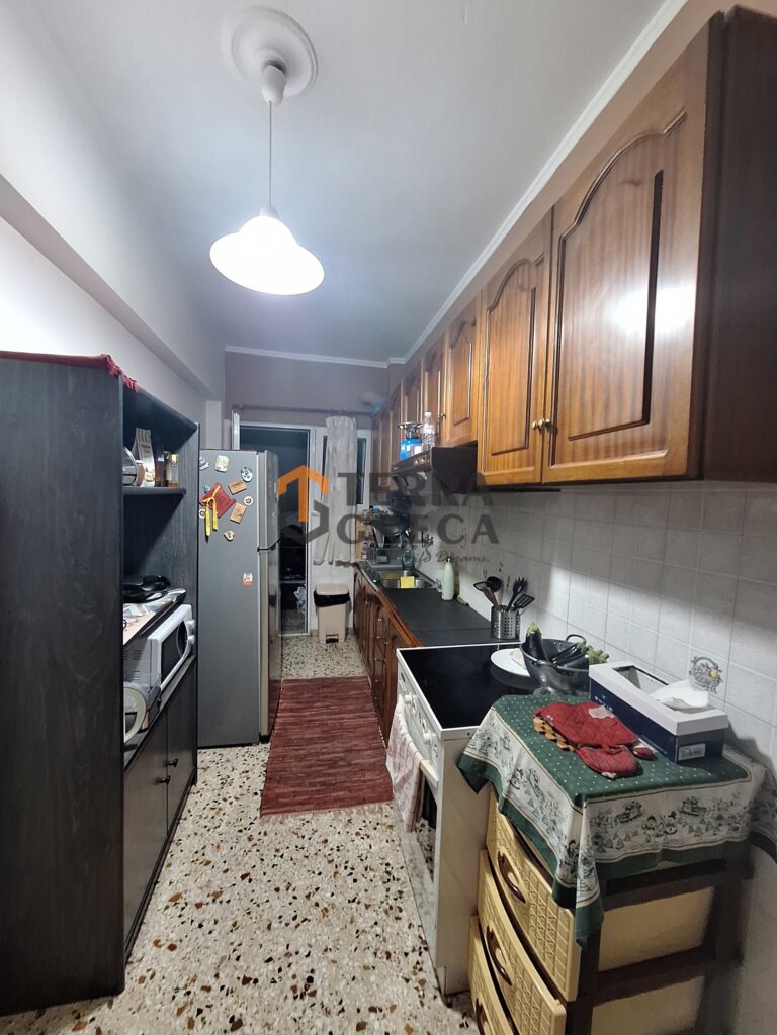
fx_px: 389
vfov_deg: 106.2
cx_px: 388
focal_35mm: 13
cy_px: 518
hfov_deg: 89.9
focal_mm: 1.74
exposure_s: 1/33
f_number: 2.2
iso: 160
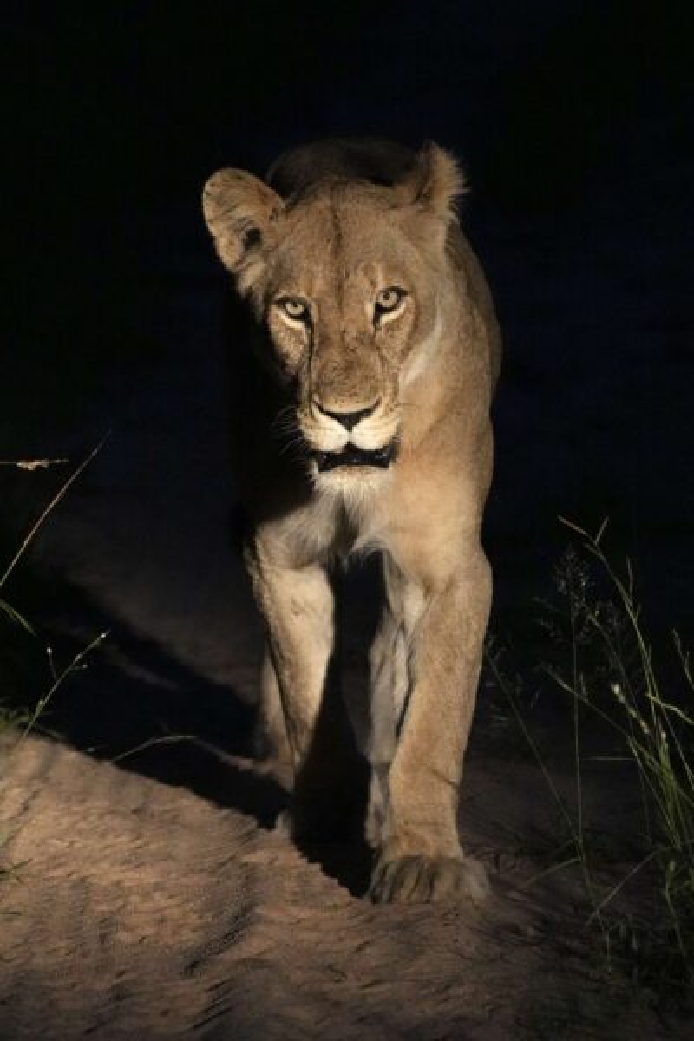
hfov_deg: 5.1
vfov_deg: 7.7
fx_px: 7720
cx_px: 347
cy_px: 520
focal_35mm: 267
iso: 5000
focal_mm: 178
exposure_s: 1/400
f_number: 4
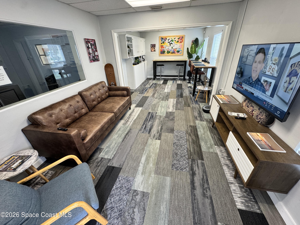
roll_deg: +2.1
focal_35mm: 14
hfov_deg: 102.1
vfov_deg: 85.7
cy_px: 112
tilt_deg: -28.5
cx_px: 150
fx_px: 121
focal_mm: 2.22
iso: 160
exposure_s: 1/60
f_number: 2.2
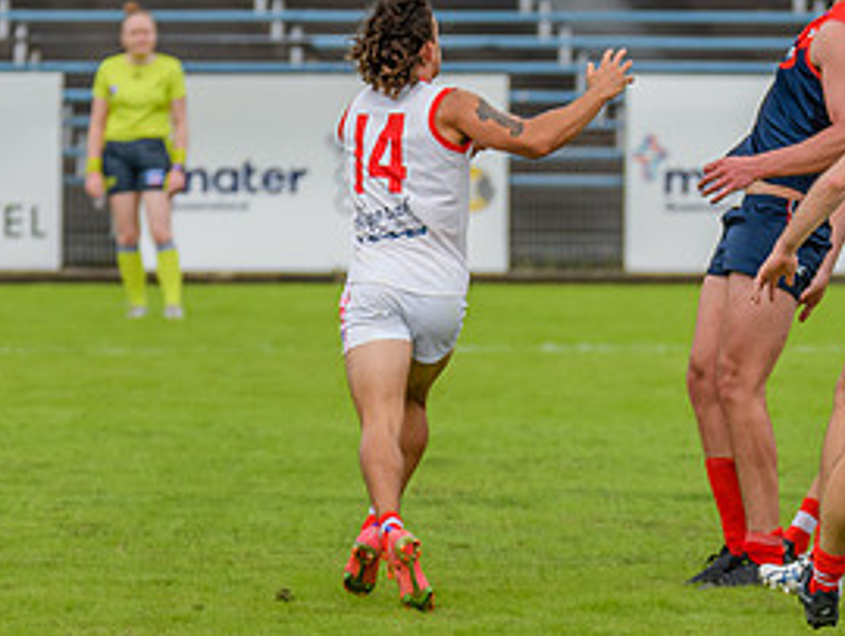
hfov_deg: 2.3
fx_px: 20939
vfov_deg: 1.7
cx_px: 846
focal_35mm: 857
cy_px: 247
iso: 800
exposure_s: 1/2500
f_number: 6.3
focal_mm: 320
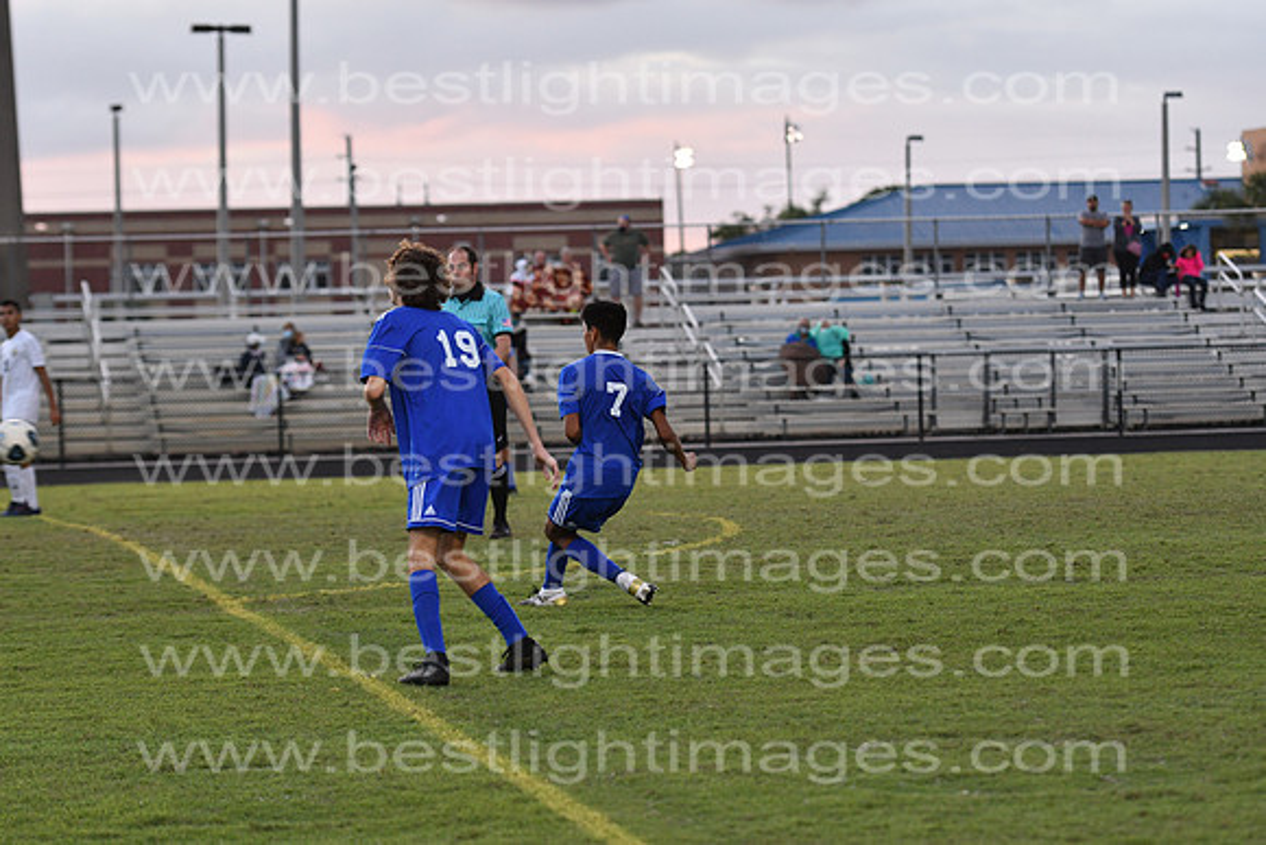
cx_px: 633
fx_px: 5170
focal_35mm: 147
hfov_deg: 14.0
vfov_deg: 9.3
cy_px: 422
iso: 800
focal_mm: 98
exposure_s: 1/640
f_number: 3.2
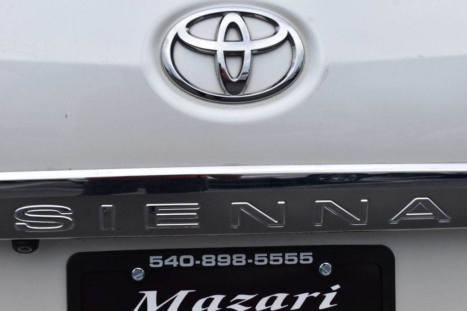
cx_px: 234
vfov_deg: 17.5
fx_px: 1011
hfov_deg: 26.0
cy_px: 156
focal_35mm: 78
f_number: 10
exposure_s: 1/200
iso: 400
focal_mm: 52
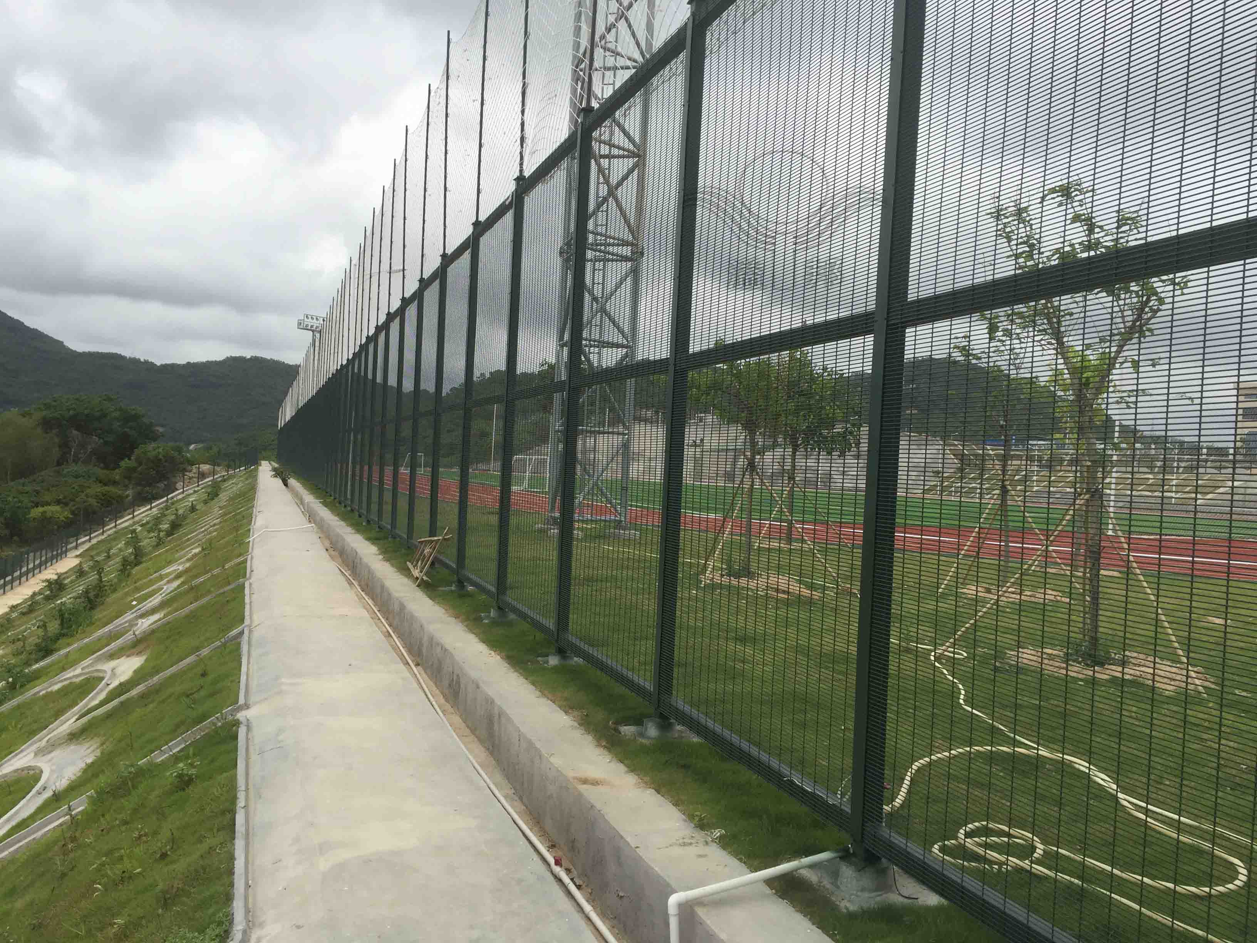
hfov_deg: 61.7
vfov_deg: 48.2
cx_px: 628
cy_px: 472
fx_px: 1053
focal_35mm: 29
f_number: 2.2
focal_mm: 4.15
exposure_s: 1/549
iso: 32
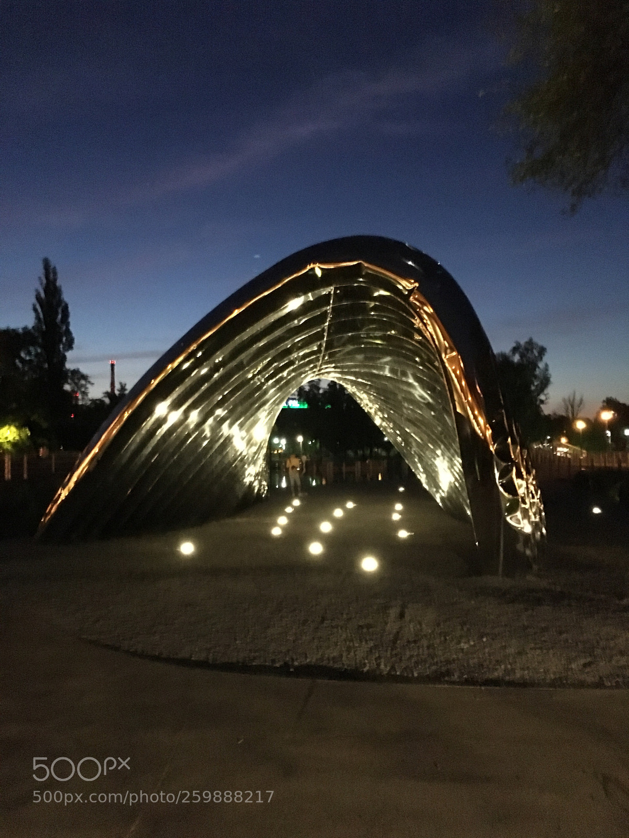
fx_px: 703
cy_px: 419
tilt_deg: +3.3
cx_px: 314
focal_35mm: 29
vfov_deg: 61.7
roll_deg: +0.7
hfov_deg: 48.2
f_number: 2.2
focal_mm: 4.15
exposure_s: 1/17
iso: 1600
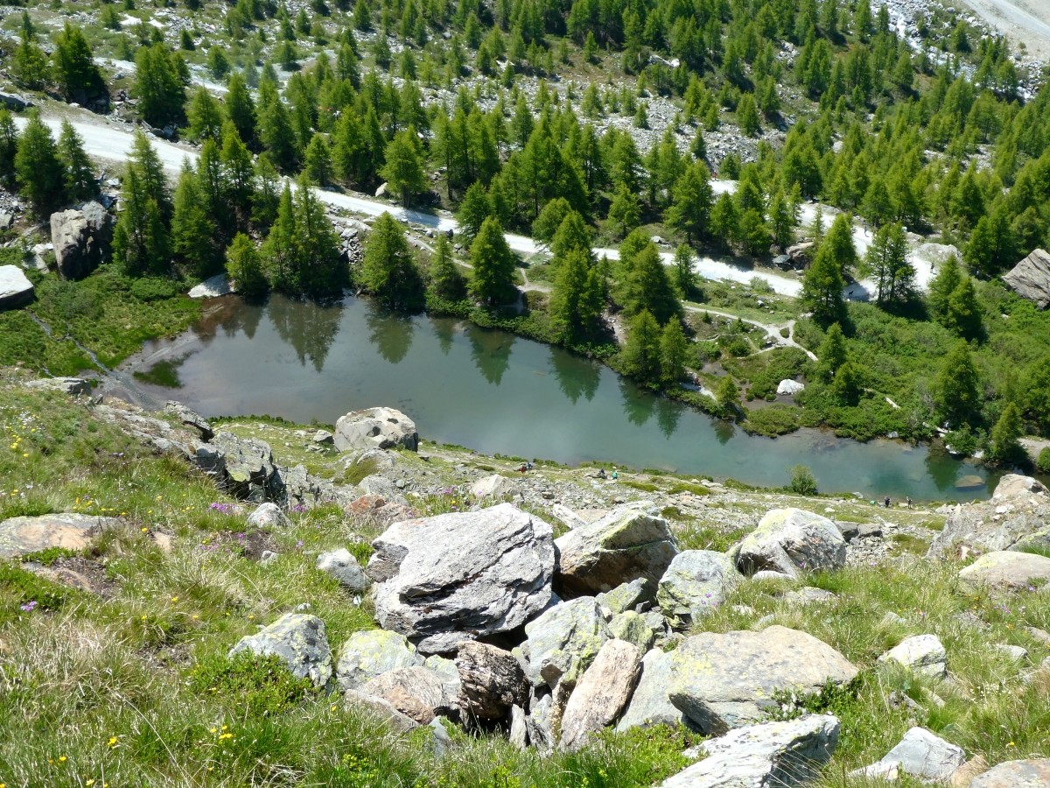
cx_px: 525
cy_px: 394
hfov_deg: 31.7
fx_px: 1850
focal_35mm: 61
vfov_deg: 24.0
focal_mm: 10.9
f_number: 4.3
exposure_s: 1/400
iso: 80
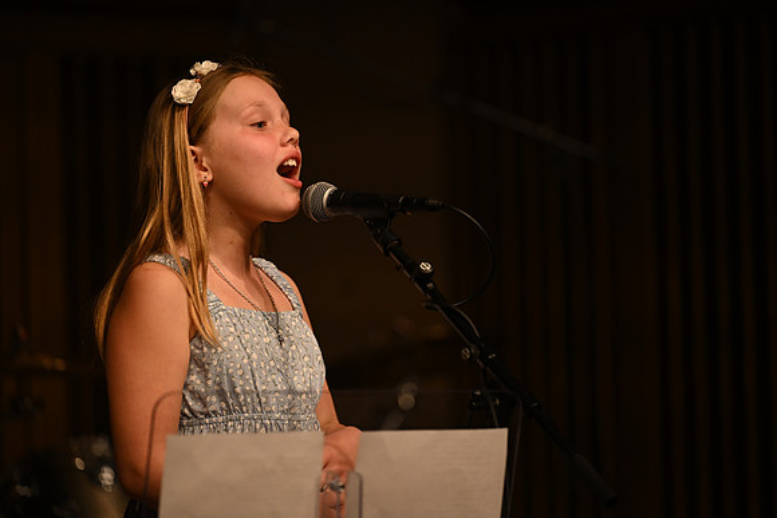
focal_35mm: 200
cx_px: 388
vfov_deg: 6.9
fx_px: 4317
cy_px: 259
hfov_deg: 10.3
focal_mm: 200
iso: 1000
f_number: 2.8
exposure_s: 1/500
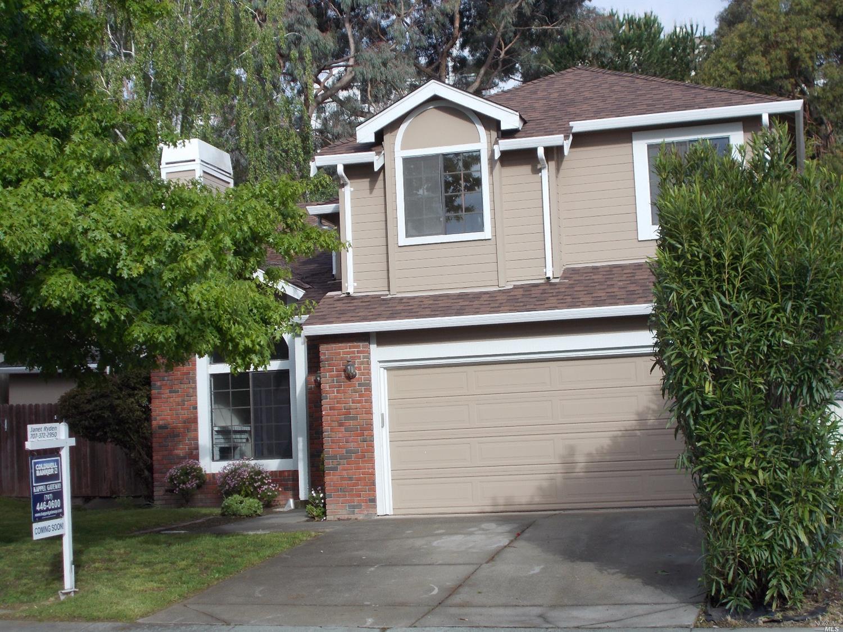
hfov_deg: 33.2
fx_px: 1412
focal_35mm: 58
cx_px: 422
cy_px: 316
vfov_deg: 25.2
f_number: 4.9
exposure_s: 1/250
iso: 80
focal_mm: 10.3
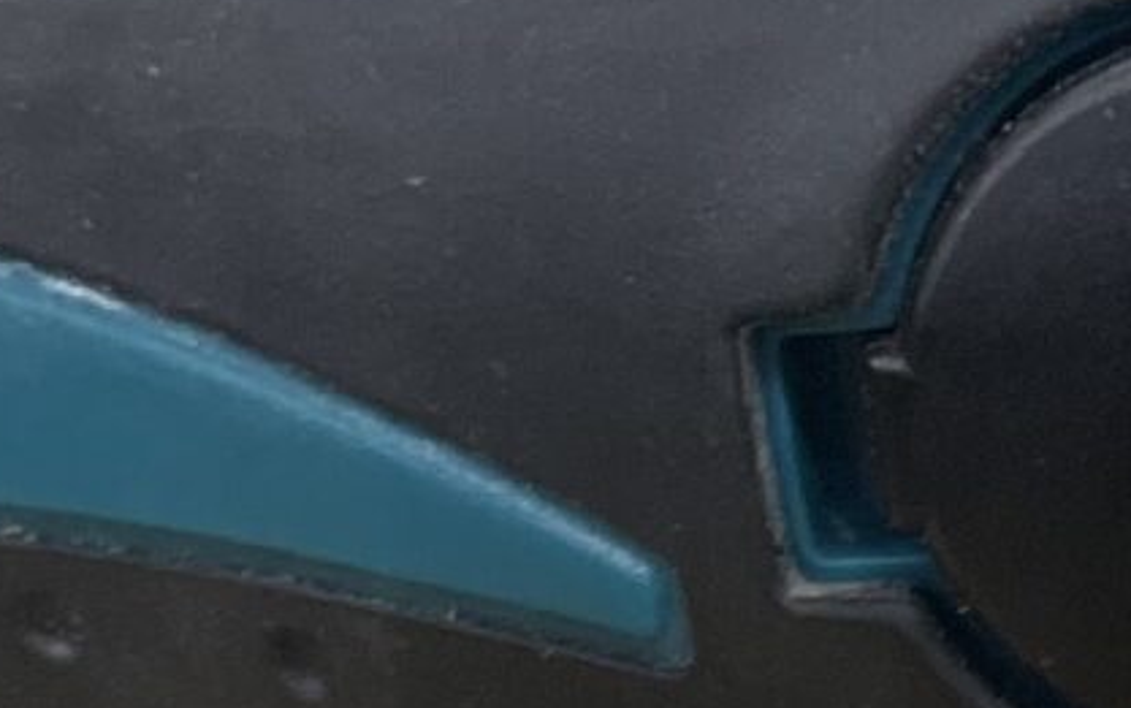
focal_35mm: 169
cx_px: 1739
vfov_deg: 6.6
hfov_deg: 11.8
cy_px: 2520
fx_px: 5211
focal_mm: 4.2
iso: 64
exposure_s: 1/100
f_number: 1.6
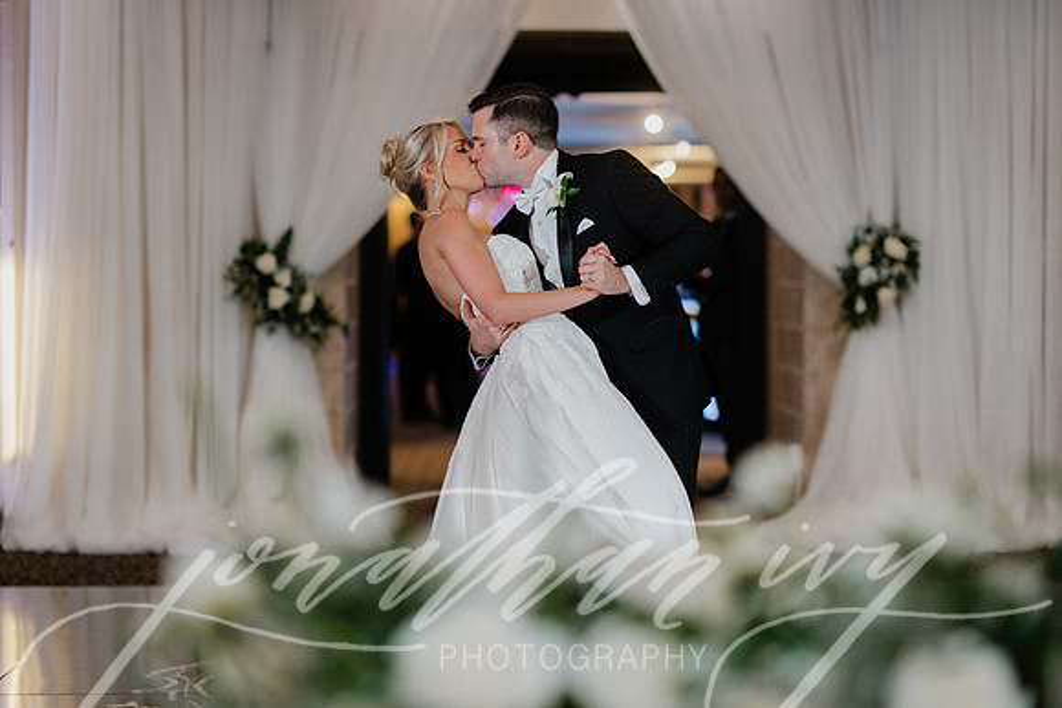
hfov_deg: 23.9
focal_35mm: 85
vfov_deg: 16.1
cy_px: 354
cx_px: 531
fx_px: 2508
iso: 1000
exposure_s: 1/160
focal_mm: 85
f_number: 1.8
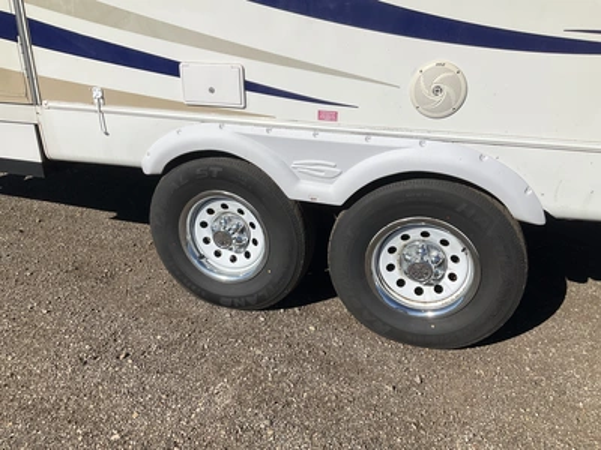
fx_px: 503
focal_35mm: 29
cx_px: 300
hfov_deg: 61.7
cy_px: 225
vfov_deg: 48.2
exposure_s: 1/5263
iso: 25
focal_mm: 3
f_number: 1.8
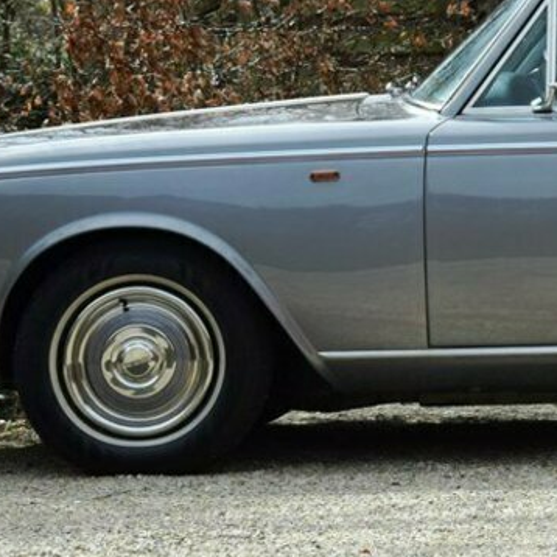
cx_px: 764
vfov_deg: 11.7
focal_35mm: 149
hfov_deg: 11.3
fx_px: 2720
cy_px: 146
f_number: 6.3
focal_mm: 35
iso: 100
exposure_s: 1/160
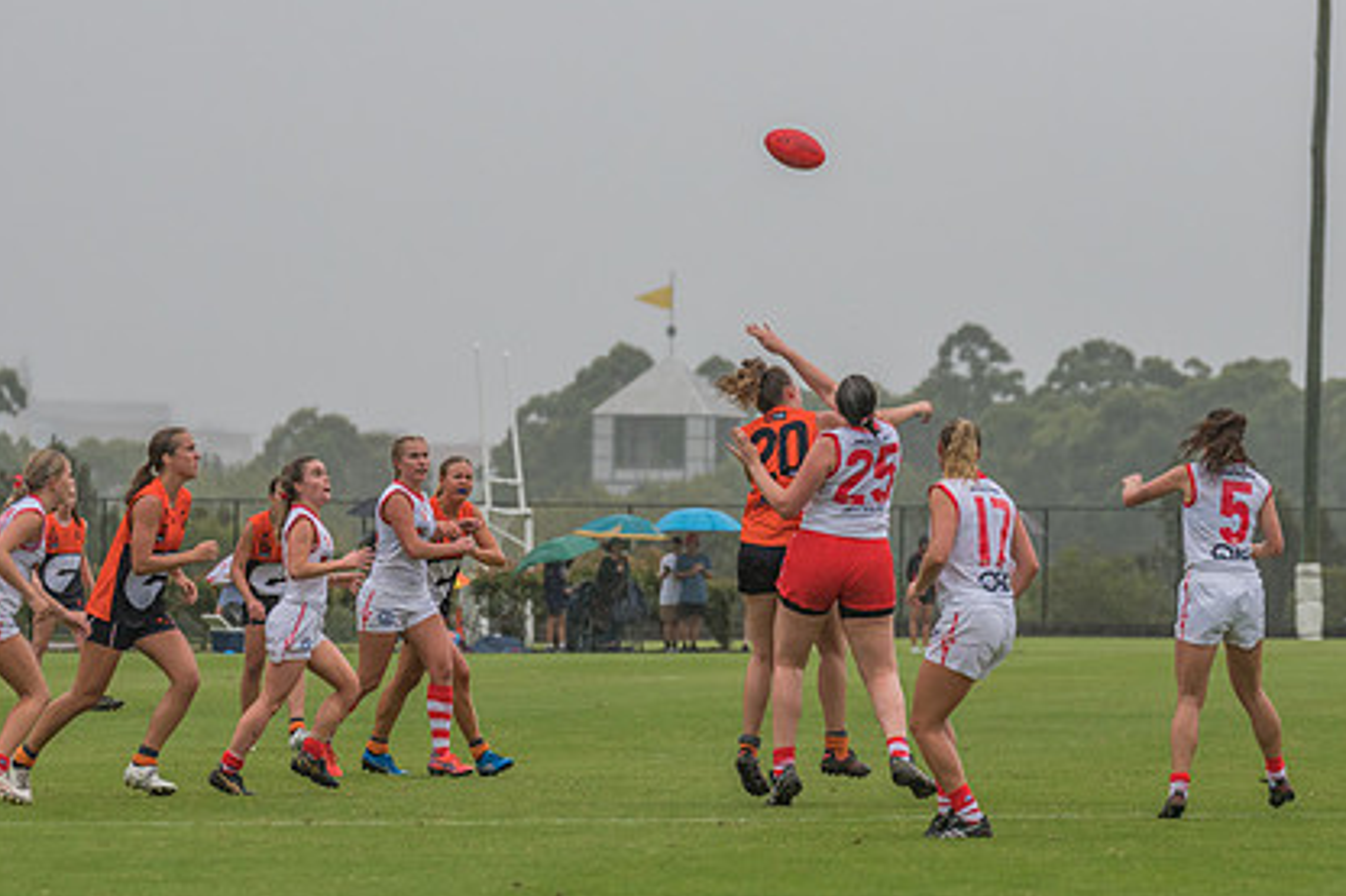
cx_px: 667
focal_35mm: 307
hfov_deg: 6.7
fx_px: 11473
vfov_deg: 4.5
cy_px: 464
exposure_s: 1/2000
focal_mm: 220
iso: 800
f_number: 7.1
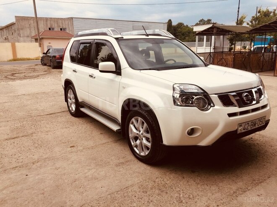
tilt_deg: -14.0
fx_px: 232
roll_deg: +0.3
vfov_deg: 48.2
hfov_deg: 61.7
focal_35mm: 29
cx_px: 138
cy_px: 104
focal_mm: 4.15
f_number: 2.2
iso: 32
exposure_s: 1/2326
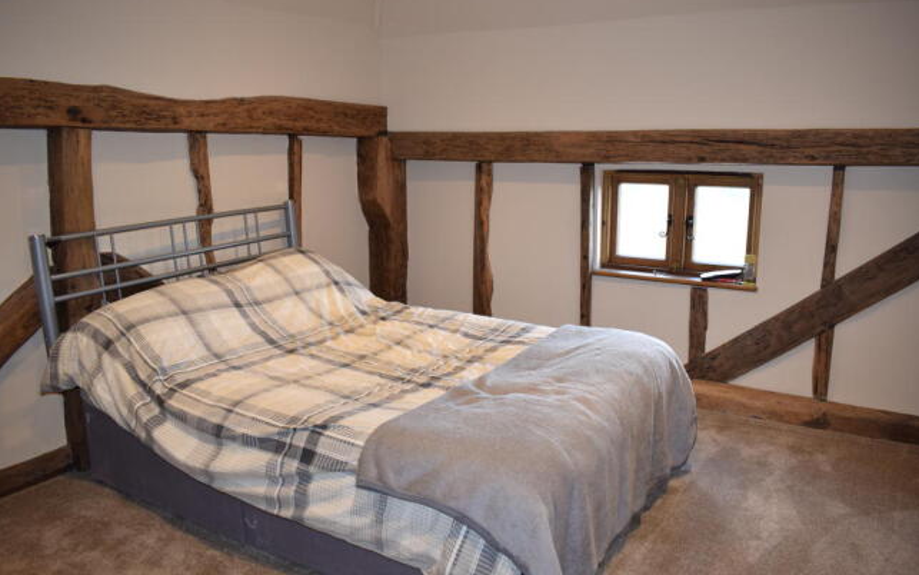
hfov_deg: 66.5
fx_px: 701
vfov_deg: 44.5
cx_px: 456
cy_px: 281
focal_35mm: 28
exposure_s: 1/60
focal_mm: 18
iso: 800
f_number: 5
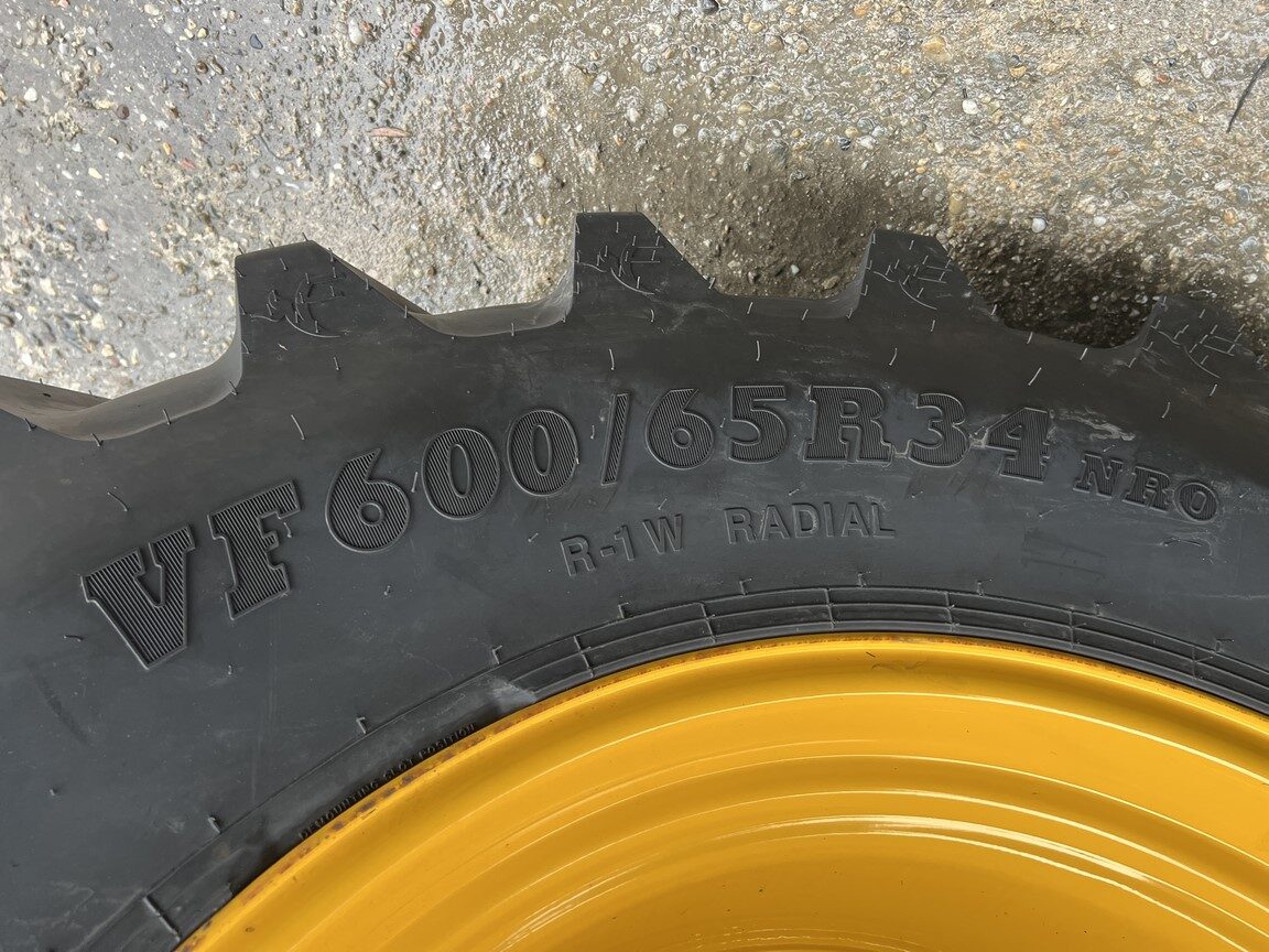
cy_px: 476
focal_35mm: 26
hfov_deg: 67.3
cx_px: 634
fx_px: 953
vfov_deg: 53.1
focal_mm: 5.7
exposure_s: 1/106
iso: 125
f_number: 1.5
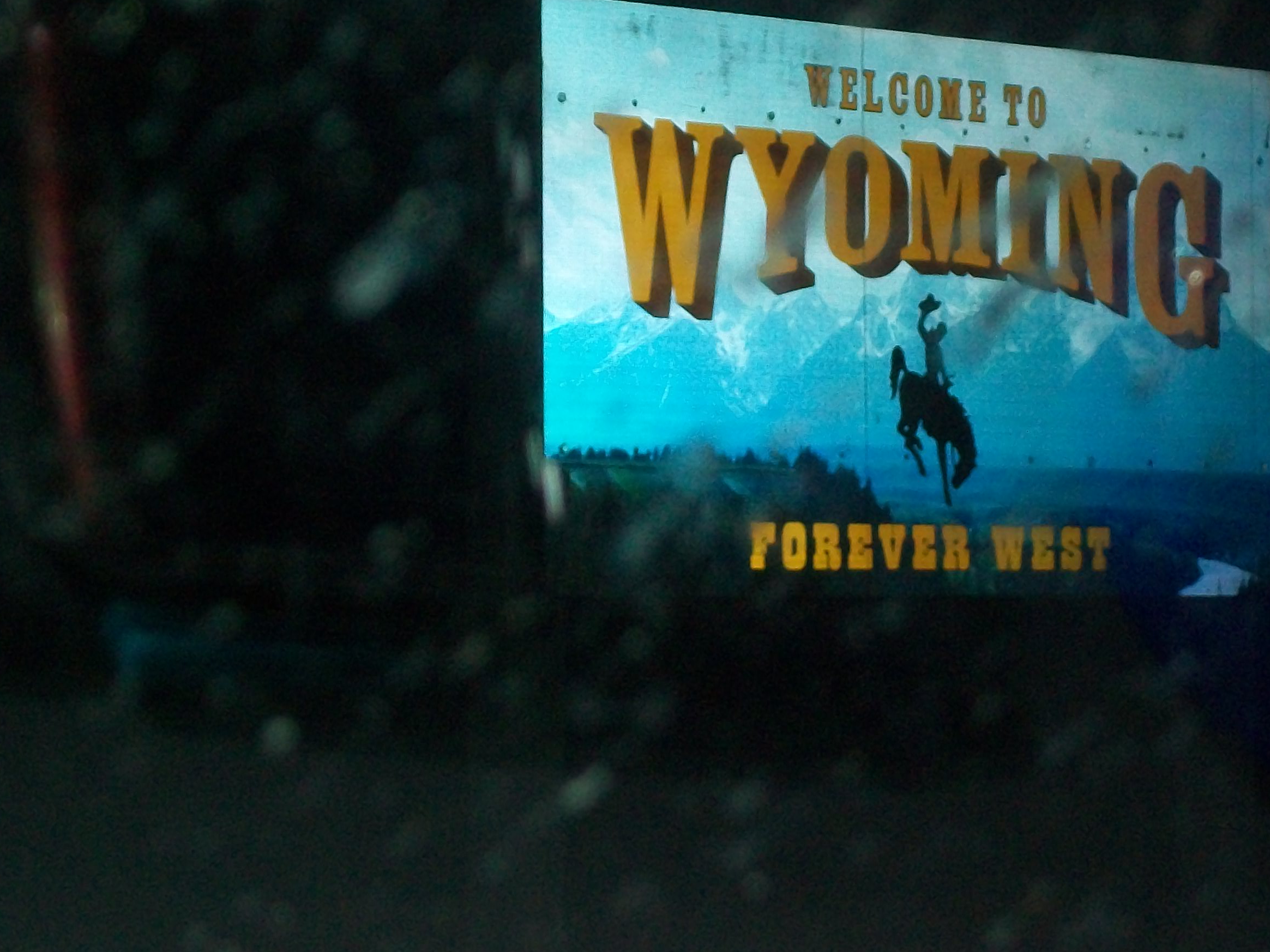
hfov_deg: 12.3
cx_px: 739
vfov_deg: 9.2
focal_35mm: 161
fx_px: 5907
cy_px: 302
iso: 160
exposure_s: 1/125
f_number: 4.8
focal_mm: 18
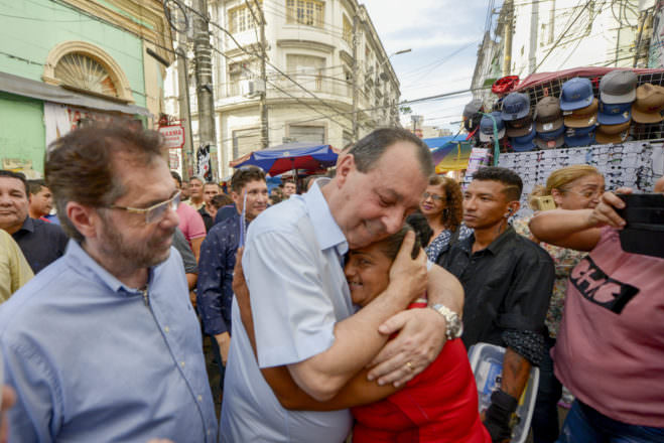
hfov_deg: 92.1
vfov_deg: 70.5
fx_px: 314
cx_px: 266
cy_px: 229
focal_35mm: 17
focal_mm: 14
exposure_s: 1/2500
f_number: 2.8
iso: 800
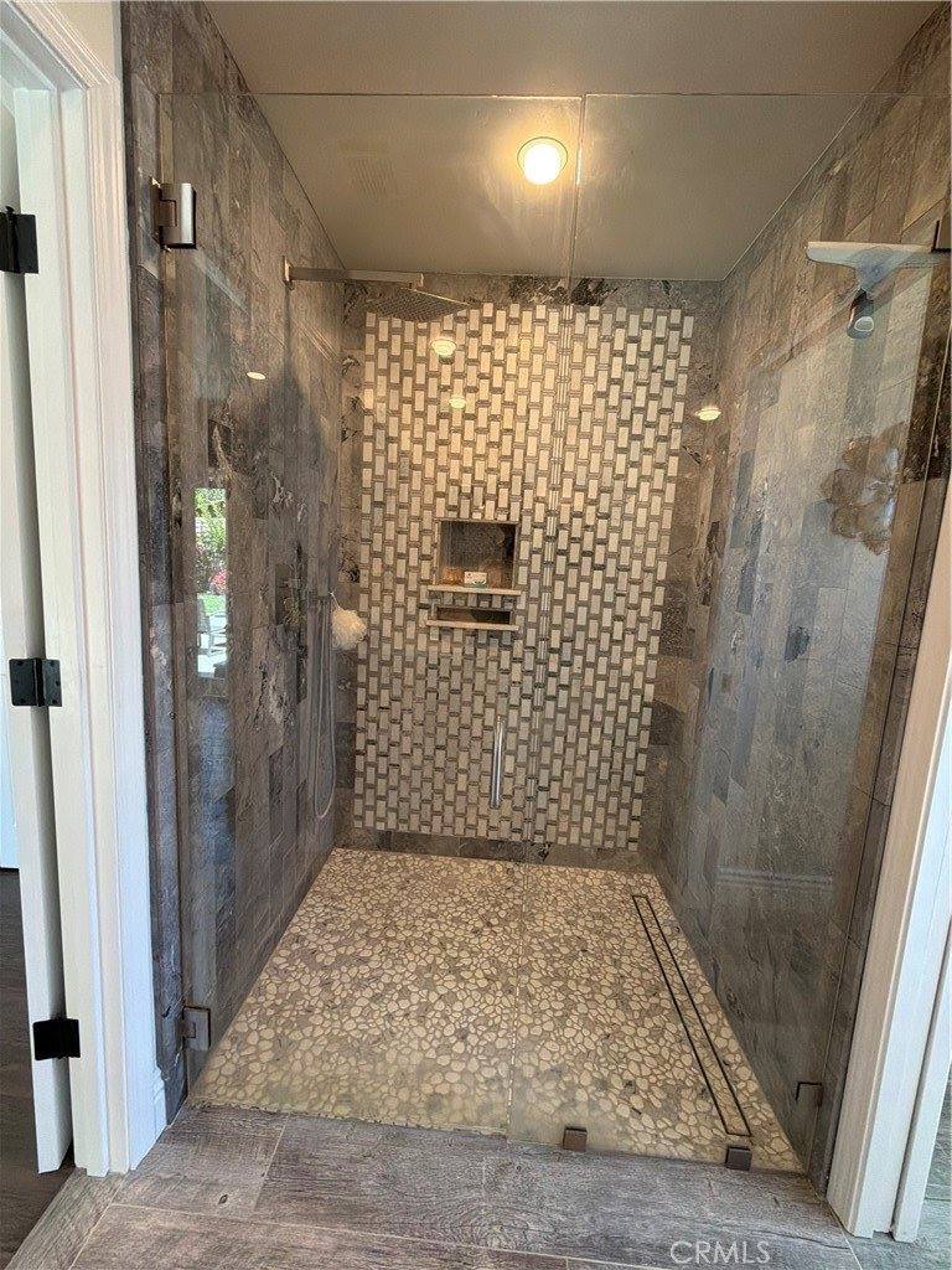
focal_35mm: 14
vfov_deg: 102.1
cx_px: 476
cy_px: 635
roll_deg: -2.7
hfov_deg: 85.7
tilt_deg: -7.9
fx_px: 513
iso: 200
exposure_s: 1/60
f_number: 2.2
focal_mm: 2.22
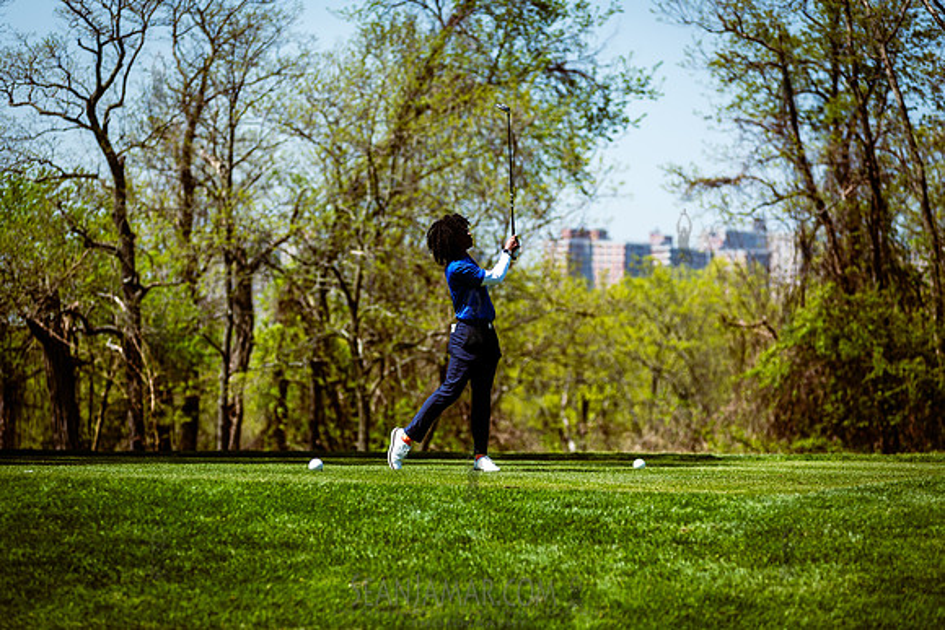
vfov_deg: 9.2
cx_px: 472
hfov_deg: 13.8
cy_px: 315
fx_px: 3900
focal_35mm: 149
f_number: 3.5
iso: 100
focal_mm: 145
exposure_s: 1/1000
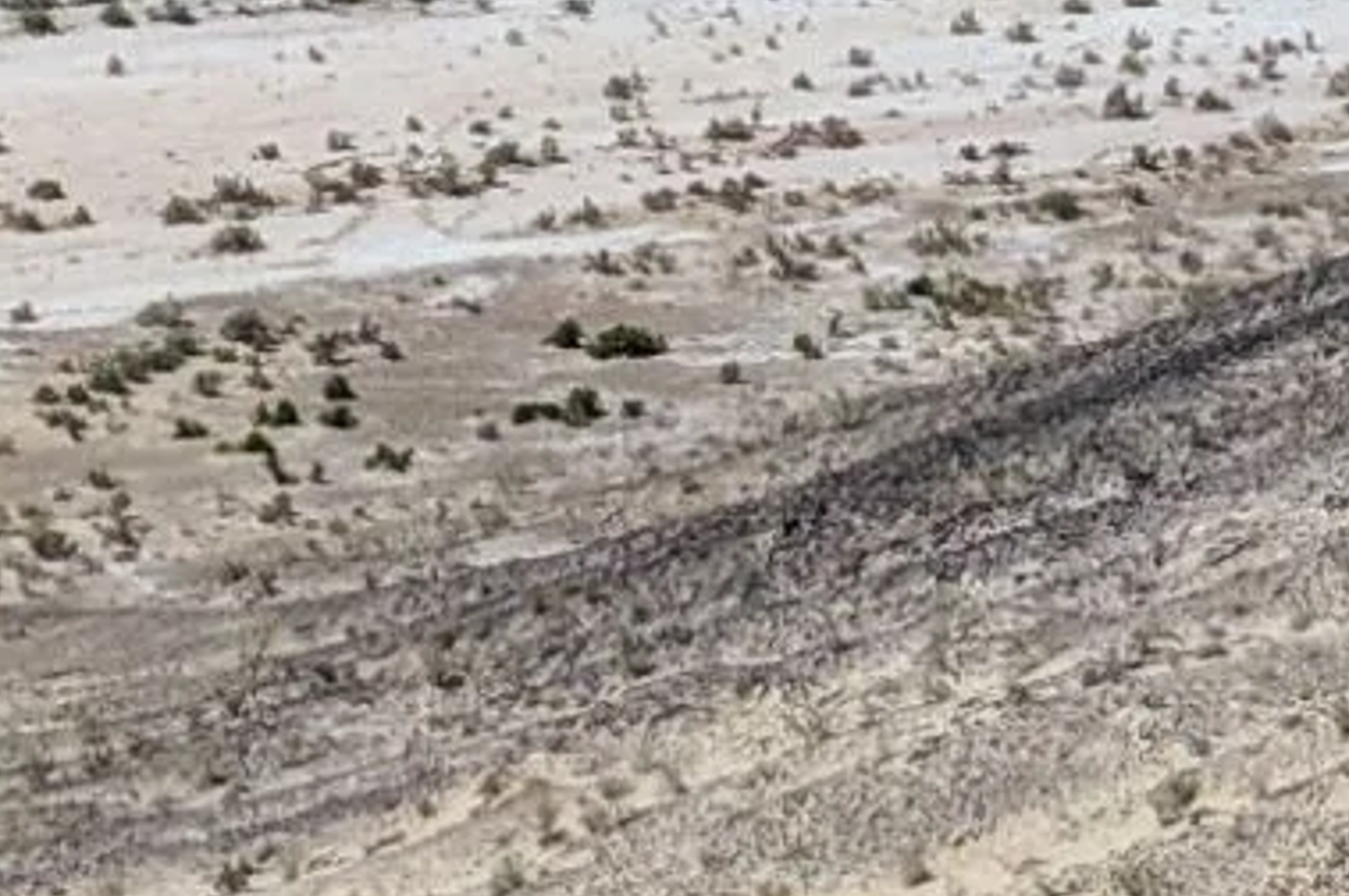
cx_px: 2559
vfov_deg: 5.1
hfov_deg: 7.5
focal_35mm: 264
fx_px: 9884
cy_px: -715
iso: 42
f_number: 1.85
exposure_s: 1/2500
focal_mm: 6.81
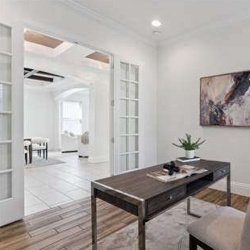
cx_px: 190
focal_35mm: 21
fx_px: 172
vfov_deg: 72.1
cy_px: 124
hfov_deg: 67.1
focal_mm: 16
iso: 800
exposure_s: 1/25
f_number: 10
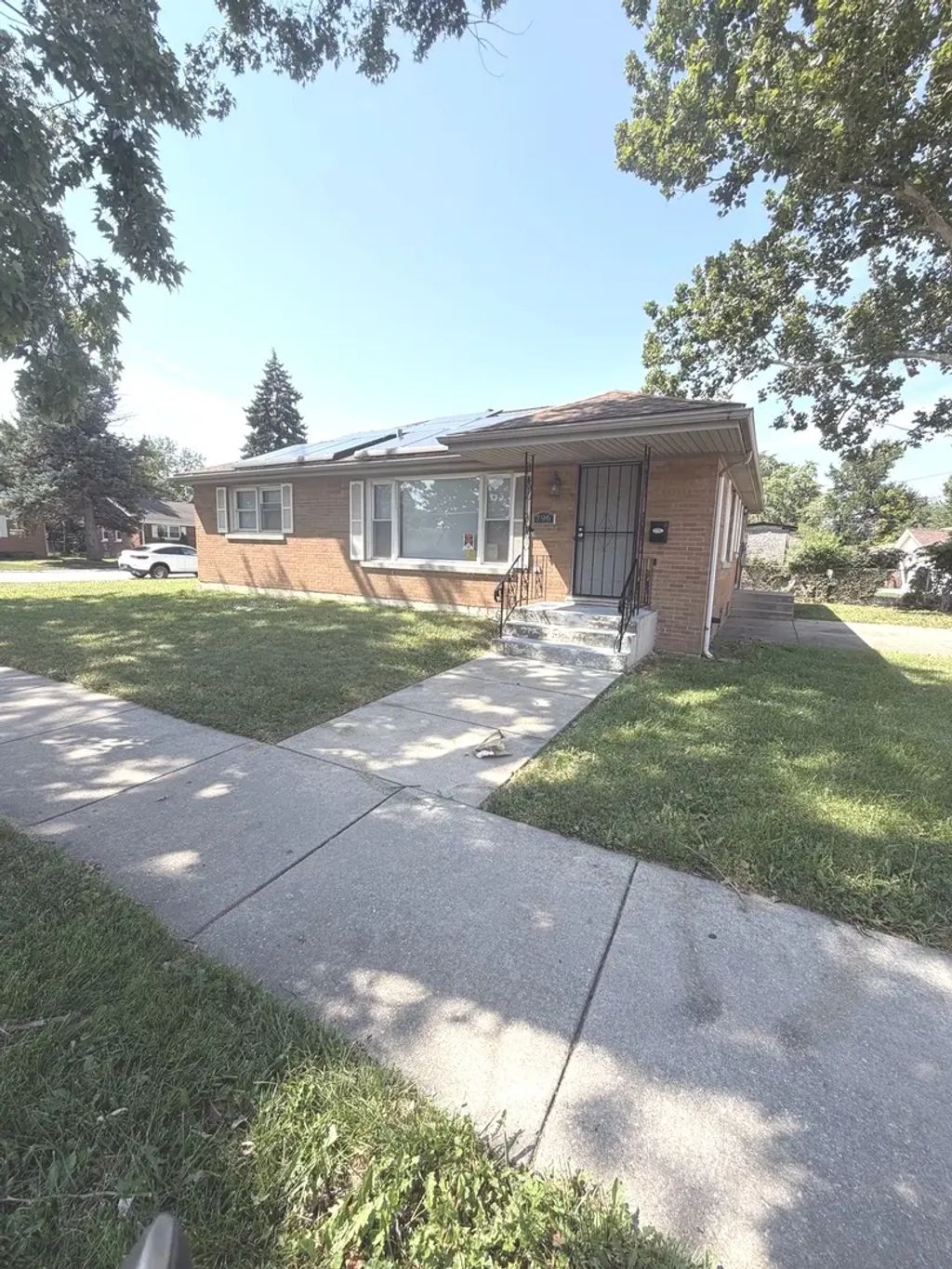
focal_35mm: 14
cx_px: 476
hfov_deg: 85.7
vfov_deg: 102.1
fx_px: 513
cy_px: 634
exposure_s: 1/770
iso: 32
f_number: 2.2
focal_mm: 2.22
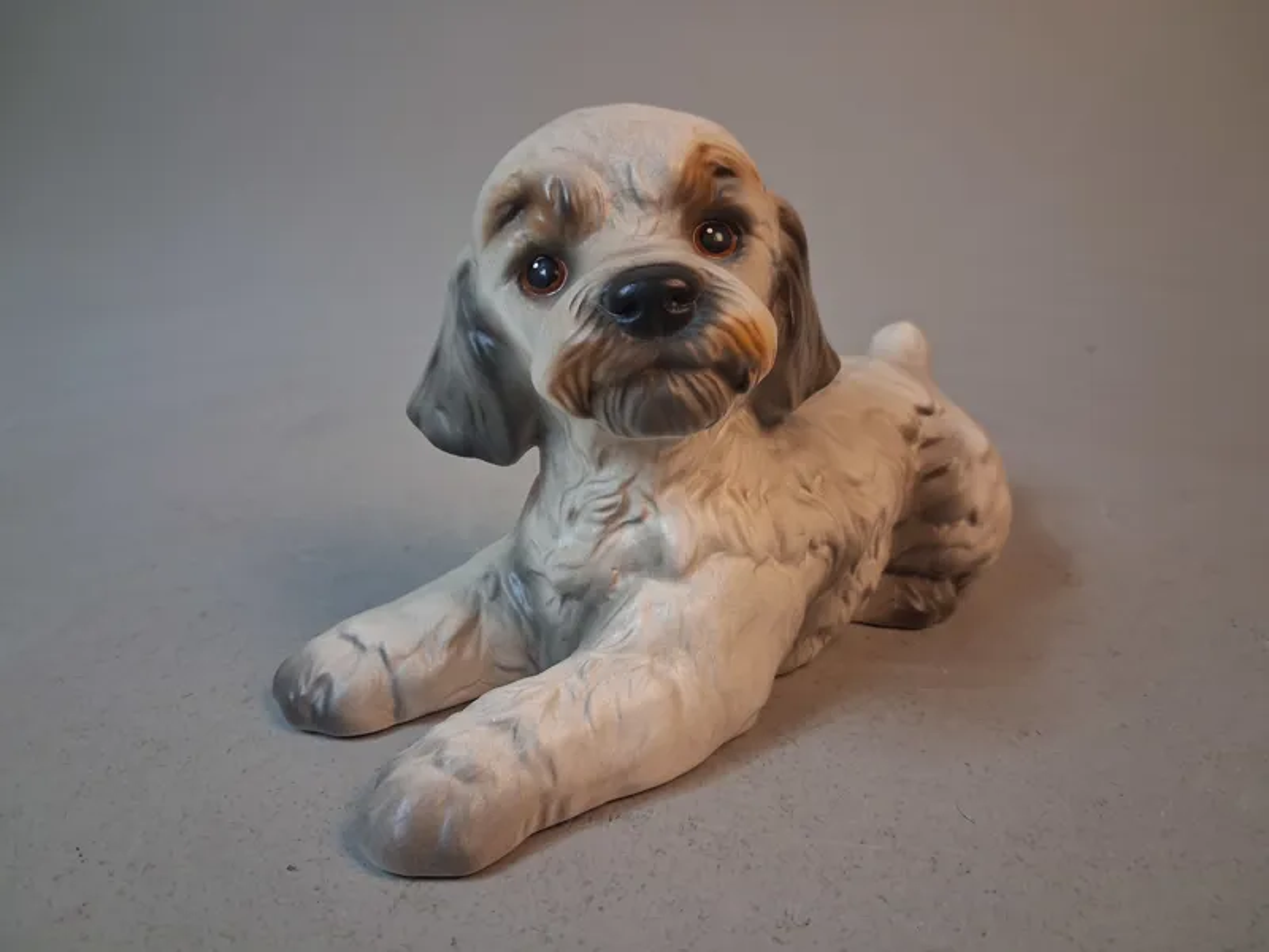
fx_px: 990
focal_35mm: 27
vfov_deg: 51.4
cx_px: 634
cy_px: 476
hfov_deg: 65.3
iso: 320
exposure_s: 1/50
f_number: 1.8
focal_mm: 4
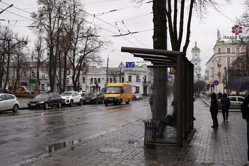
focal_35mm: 46
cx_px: 124
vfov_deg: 29.2
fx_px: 318
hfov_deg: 42.7
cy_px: 83
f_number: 2.8
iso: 125
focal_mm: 31.3
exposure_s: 1/125
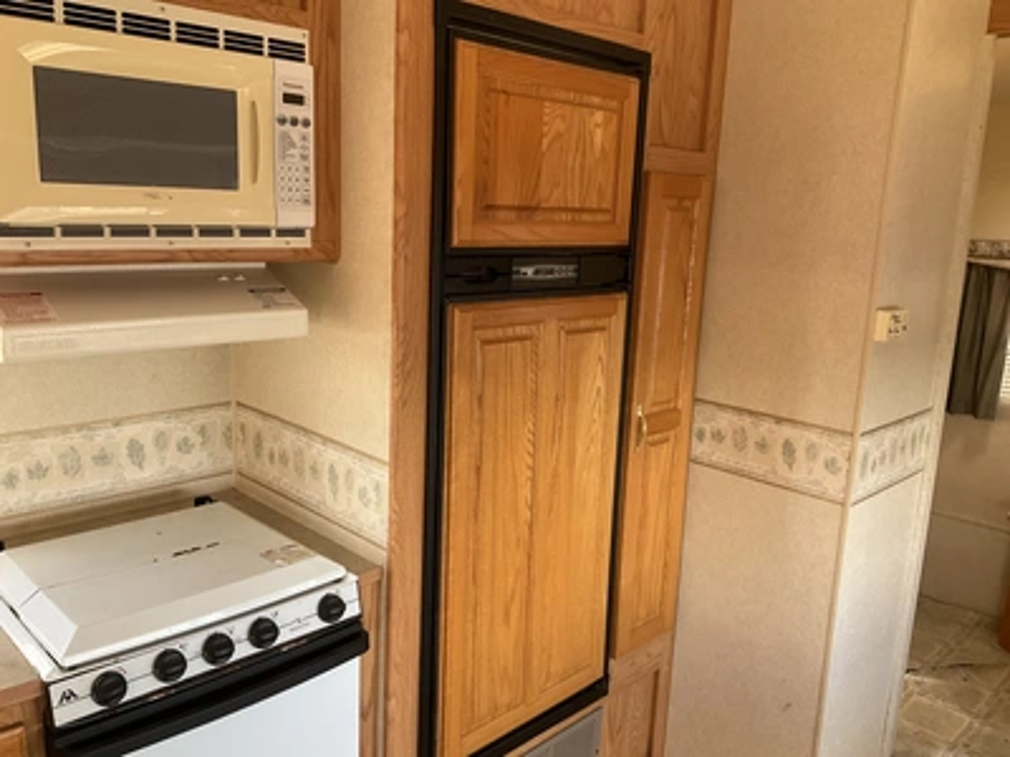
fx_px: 846
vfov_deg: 48.2
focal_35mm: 29
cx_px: 505
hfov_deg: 61.7
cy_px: 378
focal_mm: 3
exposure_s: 1/112
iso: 64
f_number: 1.8
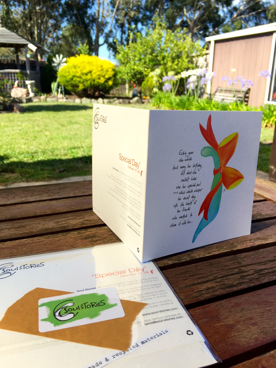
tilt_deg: -17.8
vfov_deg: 61.7
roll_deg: -0.5
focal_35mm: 29
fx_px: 308
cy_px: 184
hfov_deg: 48.2
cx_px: 138
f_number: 2.2
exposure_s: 1/732
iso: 32
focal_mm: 4.15
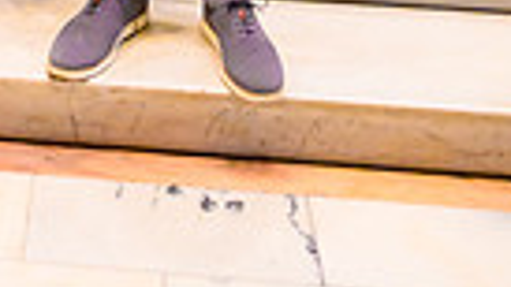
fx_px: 1301
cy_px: -447
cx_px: -11
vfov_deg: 10.5
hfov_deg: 21.4
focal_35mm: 96
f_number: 2.8
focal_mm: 28
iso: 4000
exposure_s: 1/100
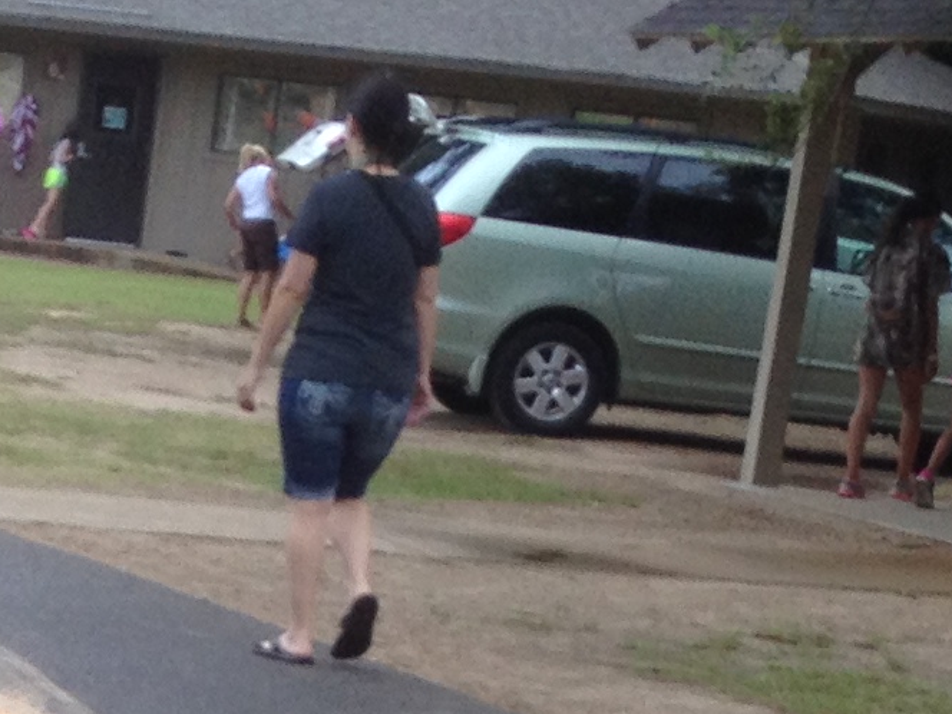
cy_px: 1442
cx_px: -36
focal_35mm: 172
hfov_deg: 11.4
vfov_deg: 8.2
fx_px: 4730
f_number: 2.4
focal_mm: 4.28
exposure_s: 1/253
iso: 50
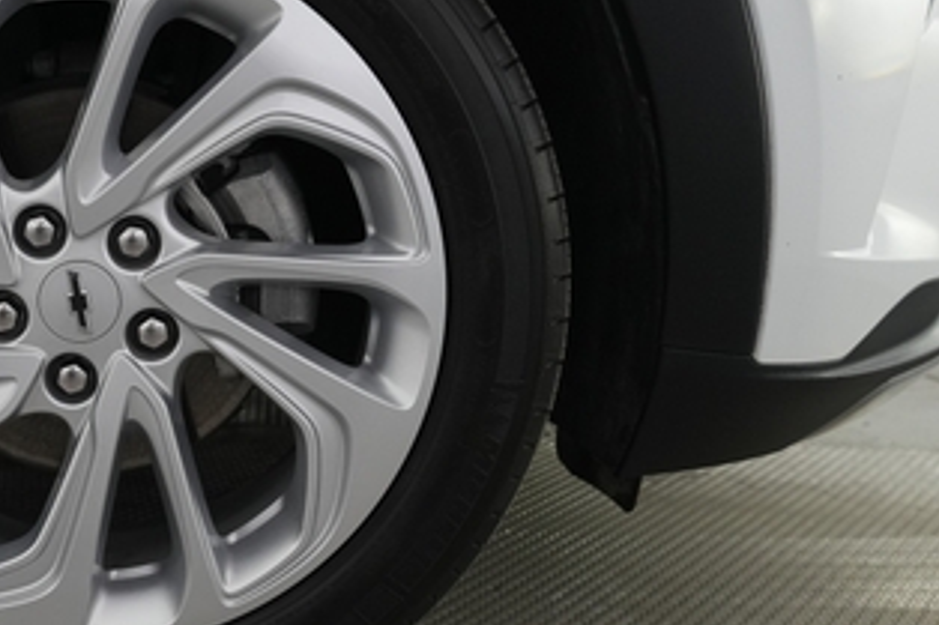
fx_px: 1329
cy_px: 332
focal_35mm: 51
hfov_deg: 37.2
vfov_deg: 26.4
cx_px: 161
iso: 2000
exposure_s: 1/160
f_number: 4
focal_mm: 25
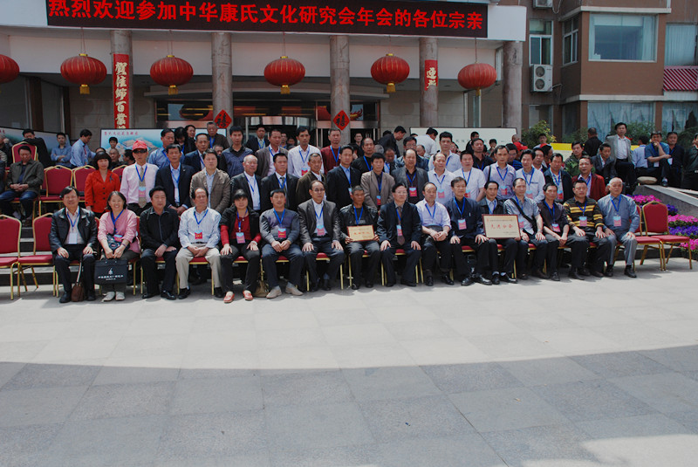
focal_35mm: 30
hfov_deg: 61.9
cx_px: 349
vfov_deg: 43.7
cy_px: 234
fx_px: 582
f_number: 8
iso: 320
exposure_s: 1/400
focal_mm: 20
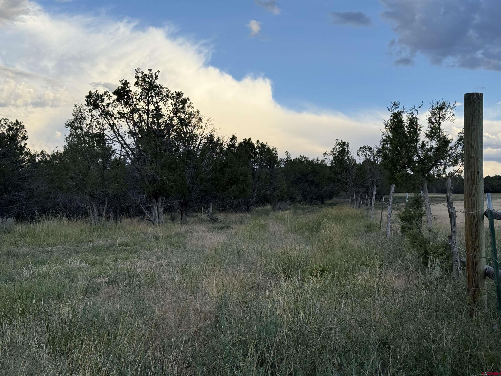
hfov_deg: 39.7
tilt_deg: +2.6
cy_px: 188
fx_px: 695
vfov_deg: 30.3
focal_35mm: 48
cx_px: 250
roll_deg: -0.9
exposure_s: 1/1608
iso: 80
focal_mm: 6.76
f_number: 1.78
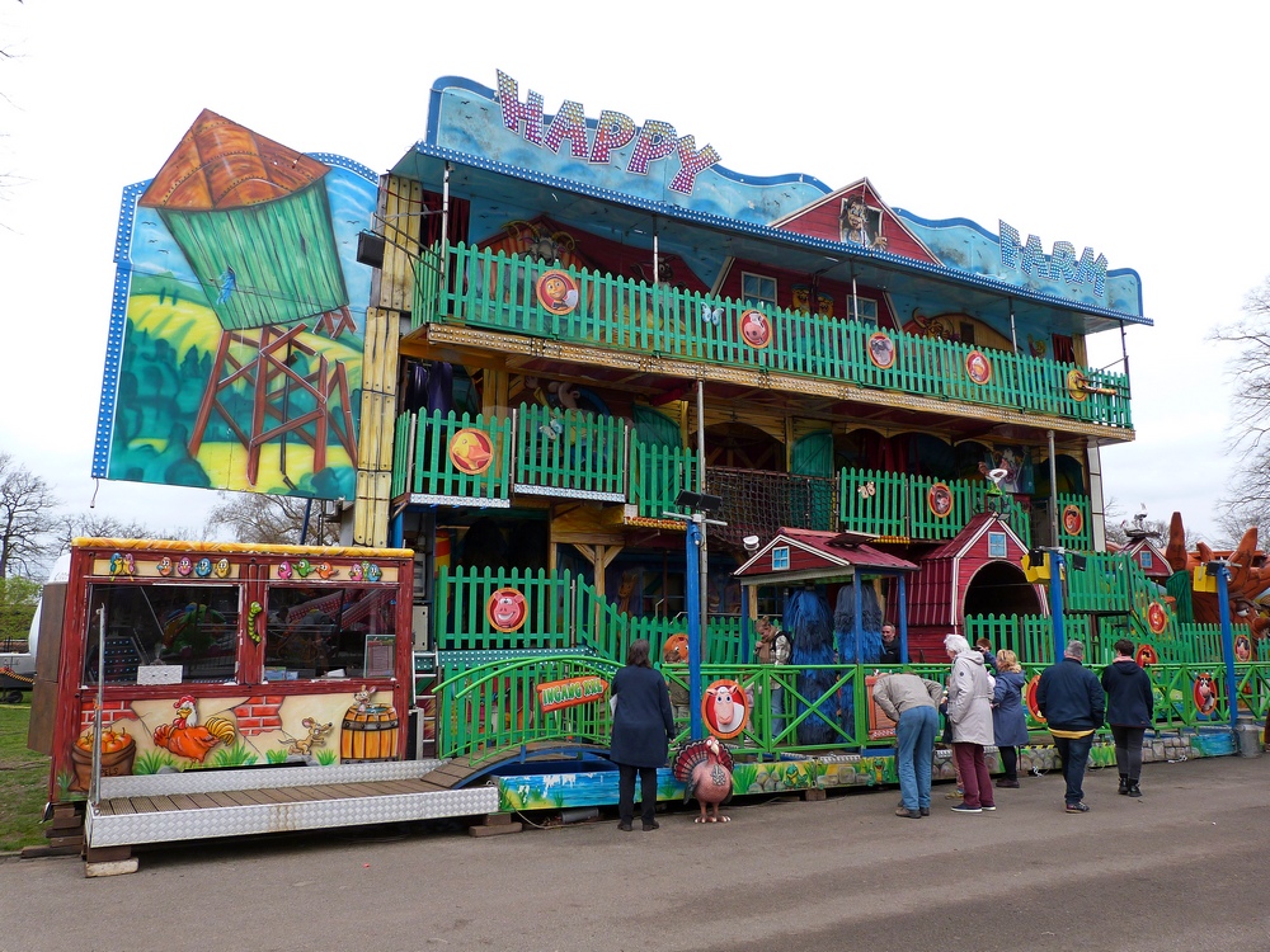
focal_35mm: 25
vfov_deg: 54.9
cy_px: 476
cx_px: 635
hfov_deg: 69.4
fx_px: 917
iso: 100
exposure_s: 1/200
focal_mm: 4.5
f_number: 4
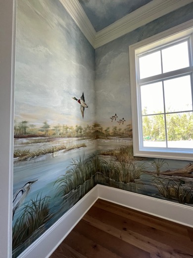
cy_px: 129
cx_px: 96
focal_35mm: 13
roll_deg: +0.4
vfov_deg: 106.2
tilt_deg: +3.4
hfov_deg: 89.9
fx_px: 97
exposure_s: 1/120
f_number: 1.8
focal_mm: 1.57
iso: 160
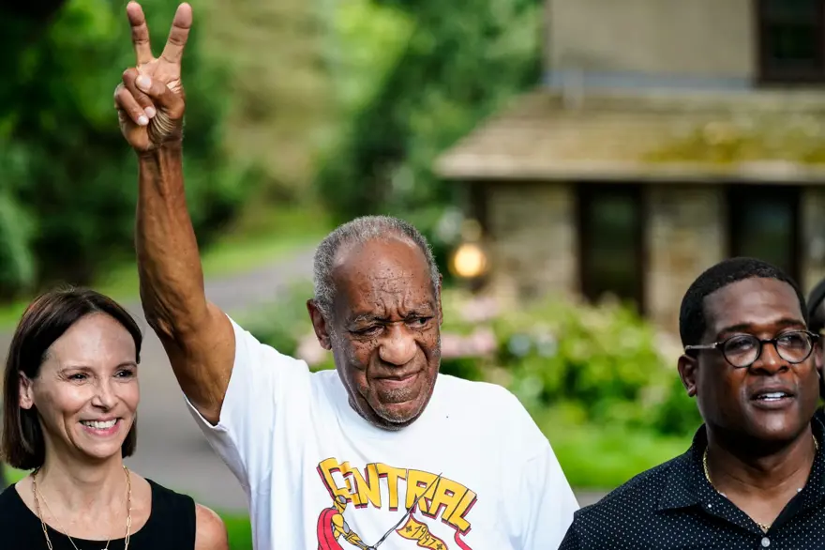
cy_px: 275
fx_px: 4444
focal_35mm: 194
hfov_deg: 10.6
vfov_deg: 7.1
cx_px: 412
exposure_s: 1/1000
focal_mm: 194
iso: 3200
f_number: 5.6
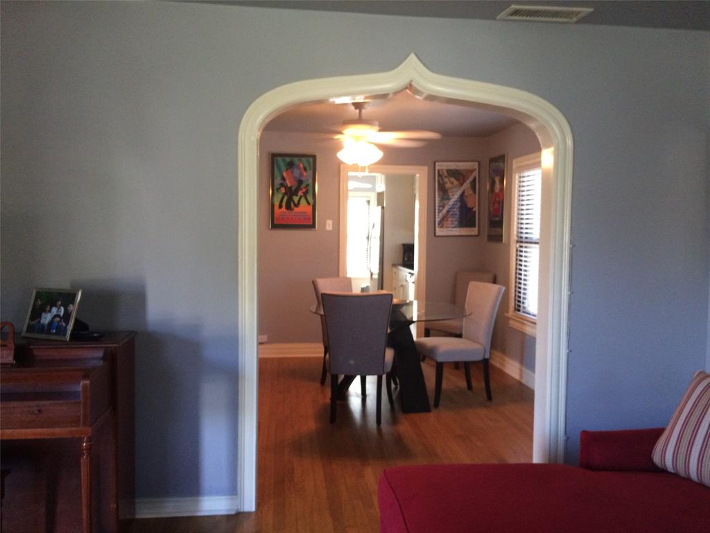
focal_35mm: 29
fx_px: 595
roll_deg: -0.1
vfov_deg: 48.2
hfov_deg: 61.7
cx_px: 355
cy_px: 266
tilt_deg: -2.8
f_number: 2.2
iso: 250
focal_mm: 4.15
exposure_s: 1/30
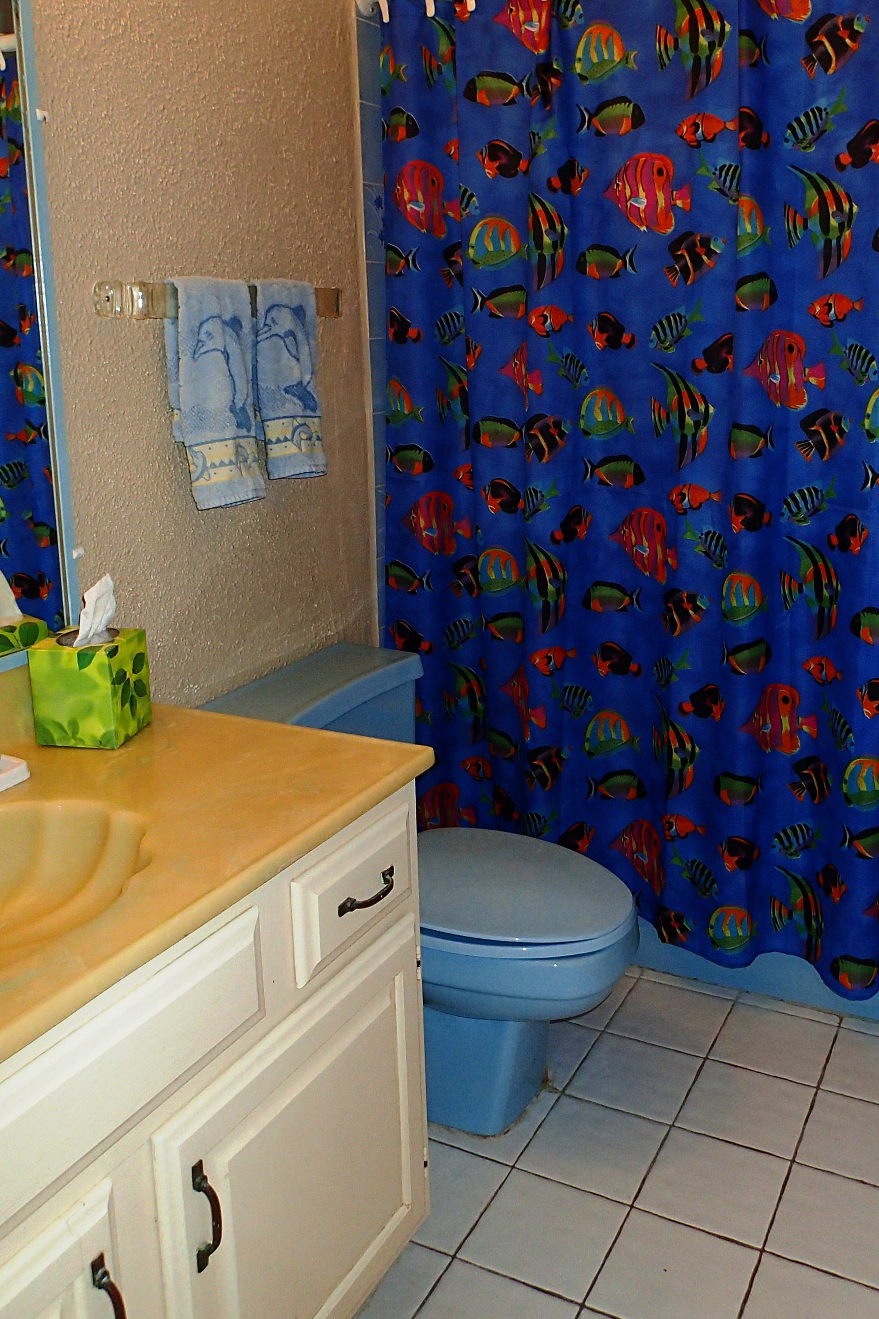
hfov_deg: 42.2
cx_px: 506
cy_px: 538
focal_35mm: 31
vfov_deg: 59.9
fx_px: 1135
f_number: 2.8
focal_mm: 4.5
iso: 200
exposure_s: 1/60
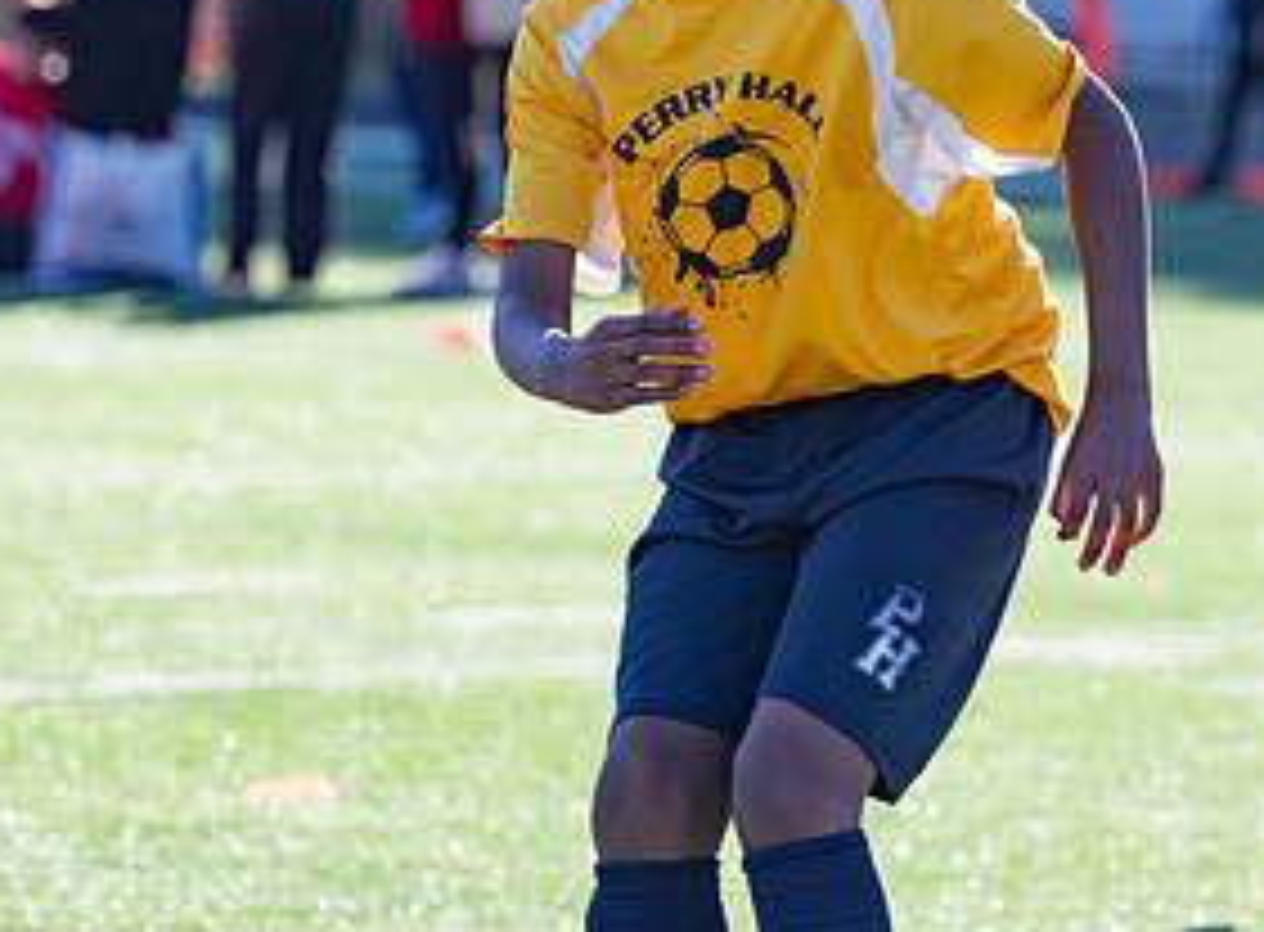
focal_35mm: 378
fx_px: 13715
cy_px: 402
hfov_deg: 5.3
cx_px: 688
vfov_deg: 3.9
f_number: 4
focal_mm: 155
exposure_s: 1/1600
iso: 320
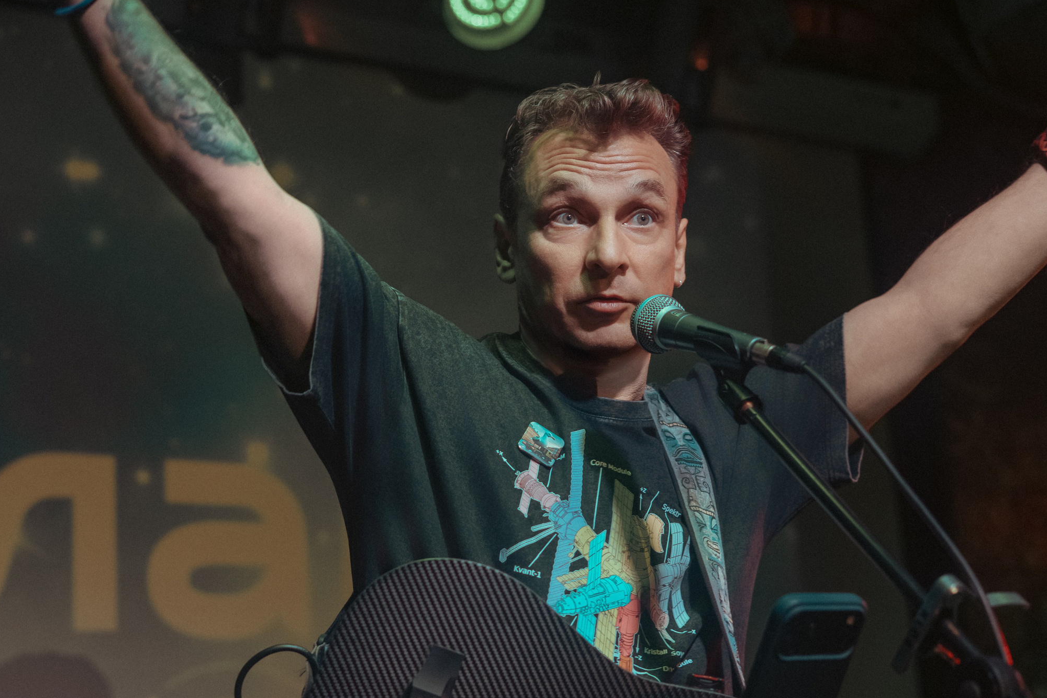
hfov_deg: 31.4
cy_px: 418
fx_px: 1861
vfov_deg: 21.2
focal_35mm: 64
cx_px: 506
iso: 400
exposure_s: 1/200
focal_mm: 50
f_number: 2.5
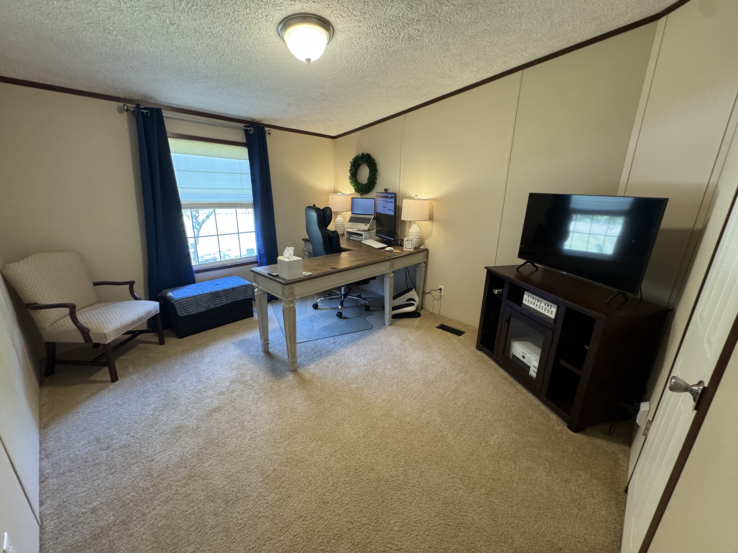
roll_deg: -1.5
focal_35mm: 14
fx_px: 298
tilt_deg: -17.2
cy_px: 276
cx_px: 369
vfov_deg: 85.7
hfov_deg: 102.1
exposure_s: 1/60
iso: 320
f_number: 2.2
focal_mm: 2.22
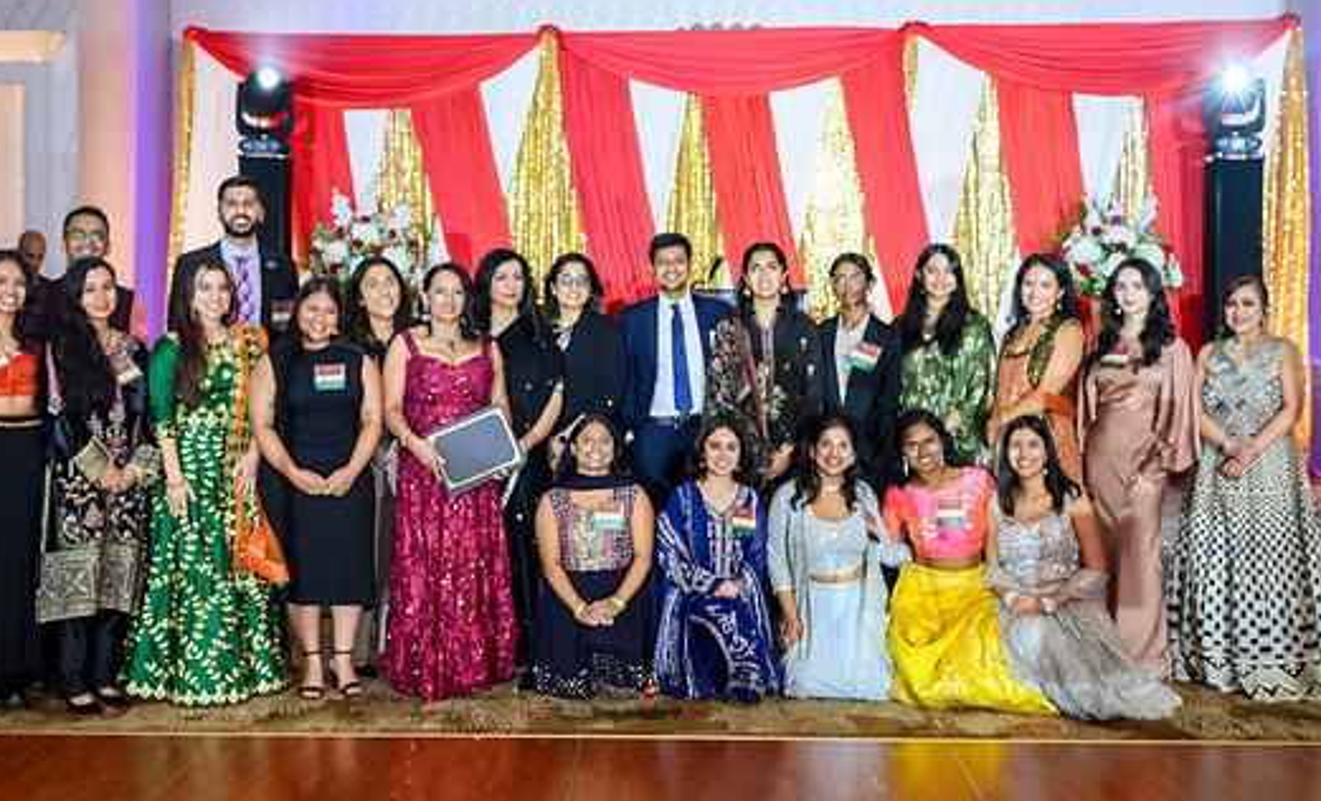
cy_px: 331
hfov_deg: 40.6
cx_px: 612
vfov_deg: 25.3
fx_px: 1785
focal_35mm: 50
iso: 2000
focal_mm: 42
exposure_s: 1/200
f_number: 5.6
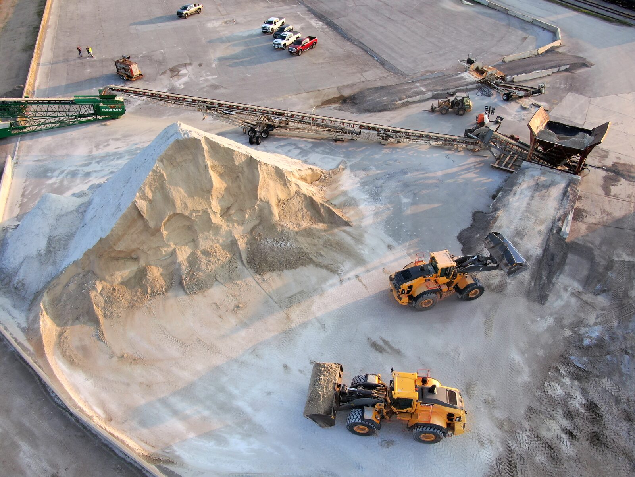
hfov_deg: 71.6
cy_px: 238
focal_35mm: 24
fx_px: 440
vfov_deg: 56.8
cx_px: 318
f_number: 2.8
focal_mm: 4.39
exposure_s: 1/320
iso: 100
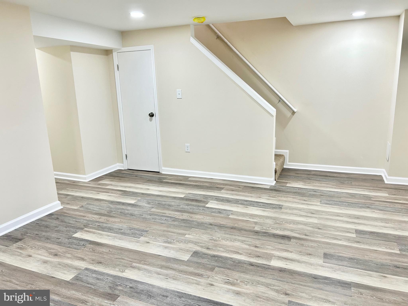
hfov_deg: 67.3
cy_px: 153
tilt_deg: -13.5
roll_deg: +2.0
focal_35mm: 26
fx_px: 306
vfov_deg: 53.1
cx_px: 204
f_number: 1.5
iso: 100
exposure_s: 1/120
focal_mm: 5.7
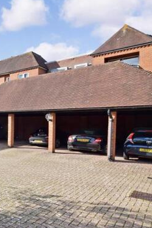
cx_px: -43
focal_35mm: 29
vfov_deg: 63.7
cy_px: 125
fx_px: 183
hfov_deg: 33.7
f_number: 13
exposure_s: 1/100
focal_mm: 11
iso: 400
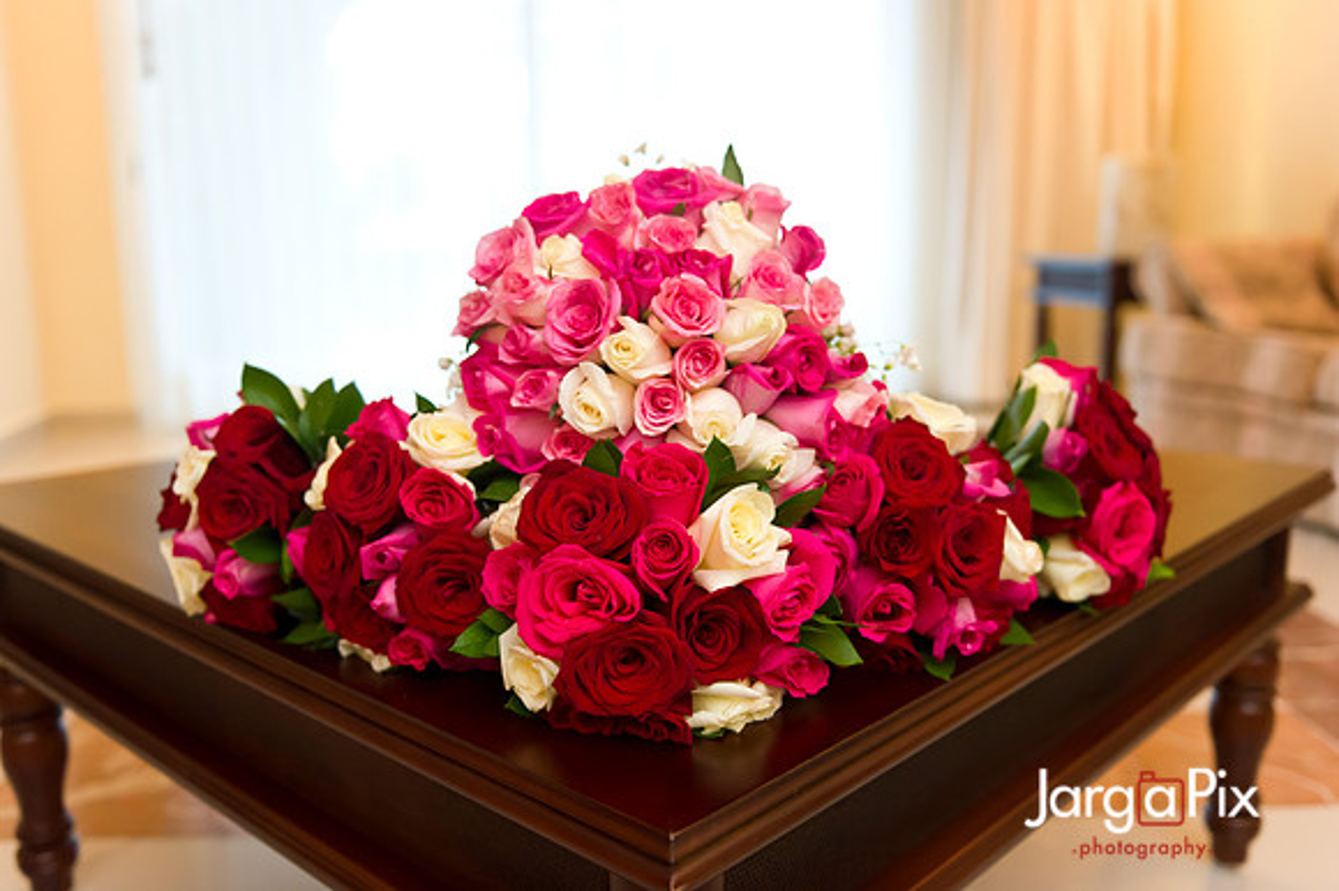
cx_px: 670
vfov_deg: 41.1
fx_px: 1189
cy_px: 446
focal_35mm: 32
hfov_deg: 58.7
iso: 1600
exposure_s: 1/125
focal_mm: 32
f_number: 2.8
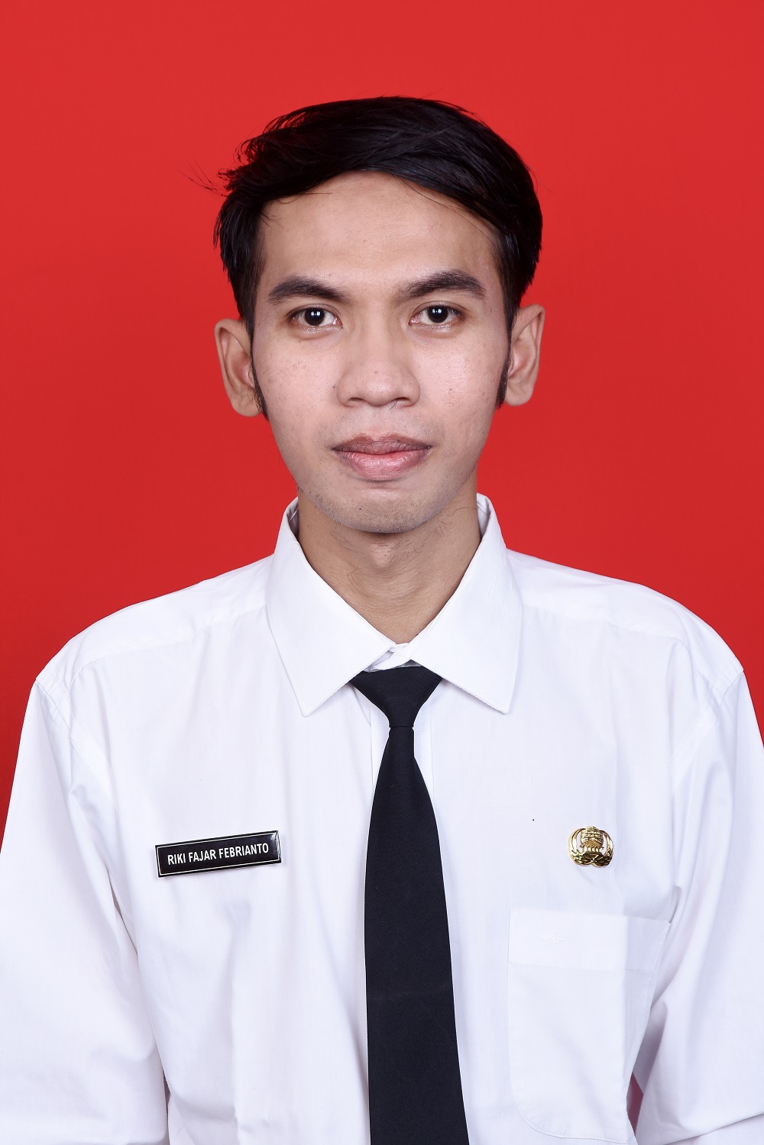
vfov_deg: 20.0
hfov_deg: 13.4
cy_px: 572
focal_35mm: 102
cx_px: 382
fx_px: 3247
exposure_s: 1/125
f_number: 8
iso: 160
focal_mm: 68
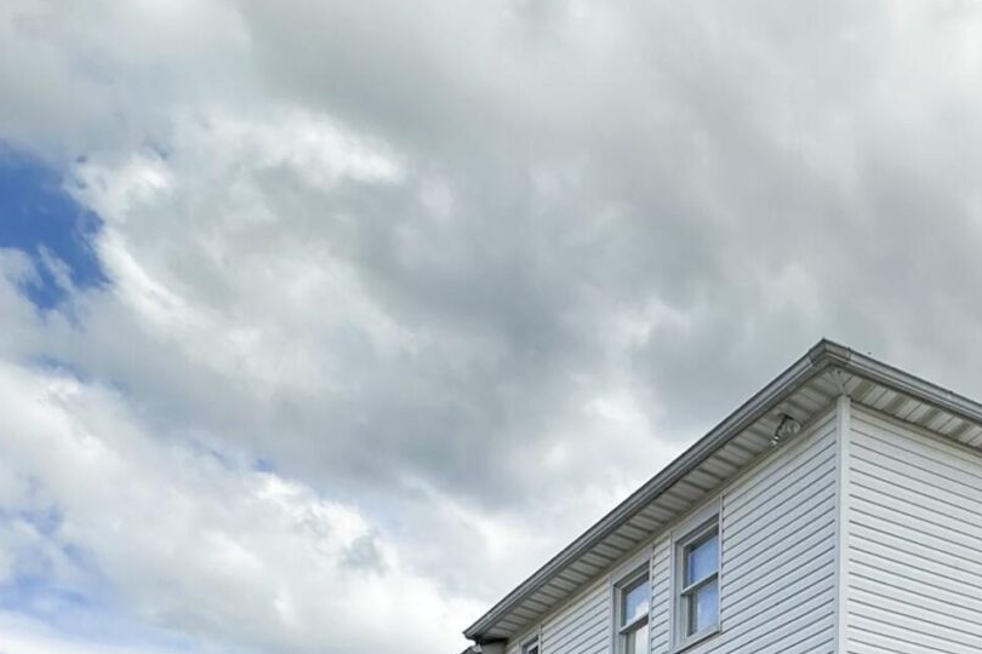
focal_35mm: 46
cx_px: 1058
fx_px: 1255
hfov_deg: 36.7
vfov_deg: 23.1
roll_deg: -0.8
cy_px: 1002
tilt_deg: +2.2
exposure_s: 1/1233
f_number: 2.2
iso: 50
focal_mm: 2.22
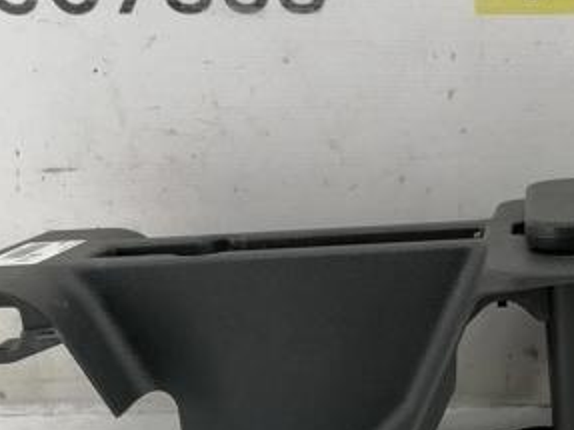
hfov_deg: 31.4
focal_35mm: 58
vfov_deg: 25.2
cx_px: 538
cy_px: 248
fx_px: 961
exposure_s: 1/120
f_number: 1.8
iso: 160
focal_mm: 5.4
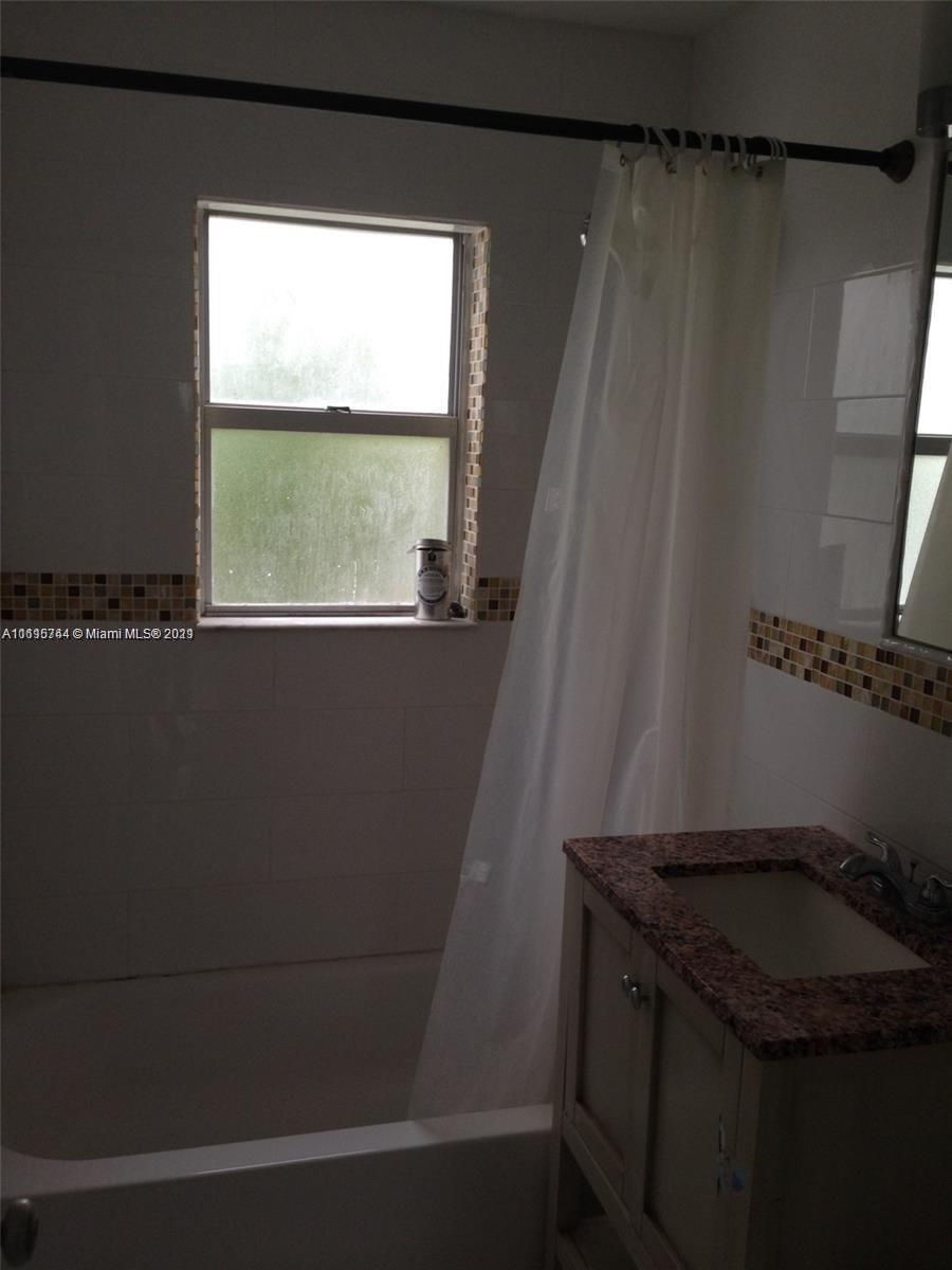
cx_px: 476
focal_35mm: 33
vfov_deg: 55.4
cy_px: 635
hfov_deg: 42.9
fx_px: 1210
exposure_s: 1/40
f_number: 2.4
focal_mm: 4.12
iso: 64
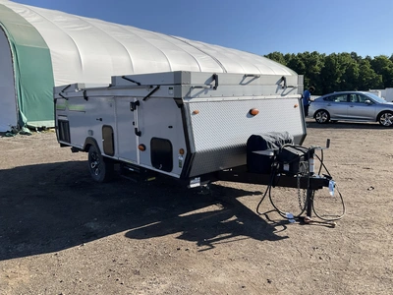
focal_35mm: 29
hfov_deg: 61.7
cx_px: 196
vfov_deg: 48.2
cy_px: 148
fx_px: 329
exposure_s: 1/1848
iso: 25
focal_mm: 3
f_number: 1.8
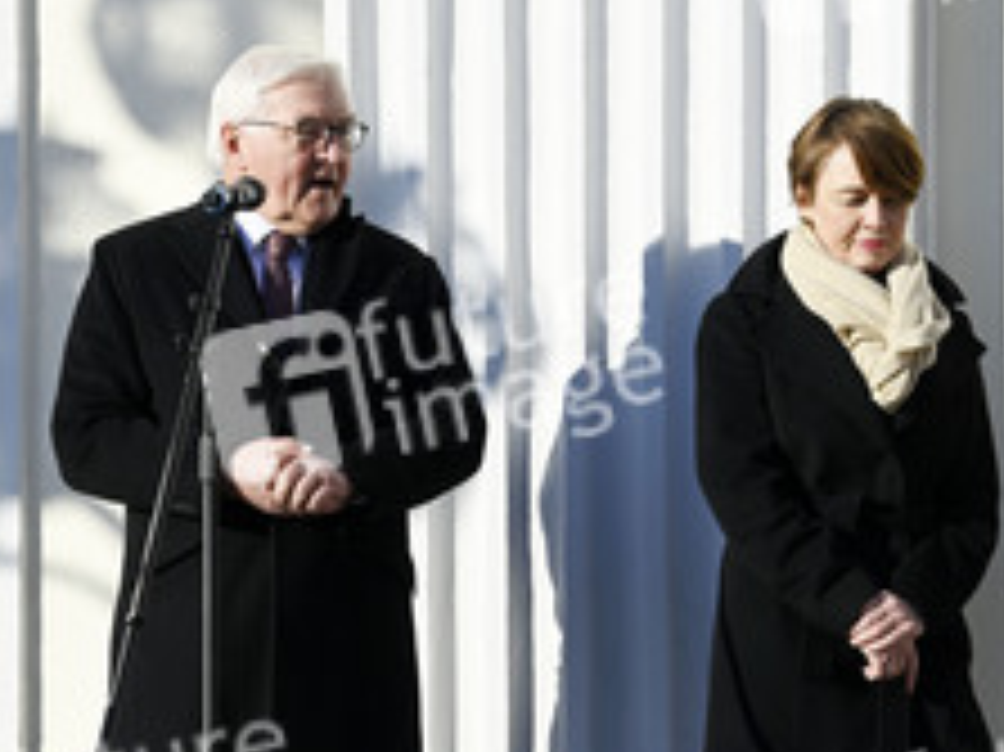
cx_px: 563
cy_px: 603
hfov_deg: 8.5
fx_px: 6754
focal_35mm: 233
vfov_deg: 6.4
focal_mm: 135
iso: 250
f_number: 11
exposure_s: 1/320
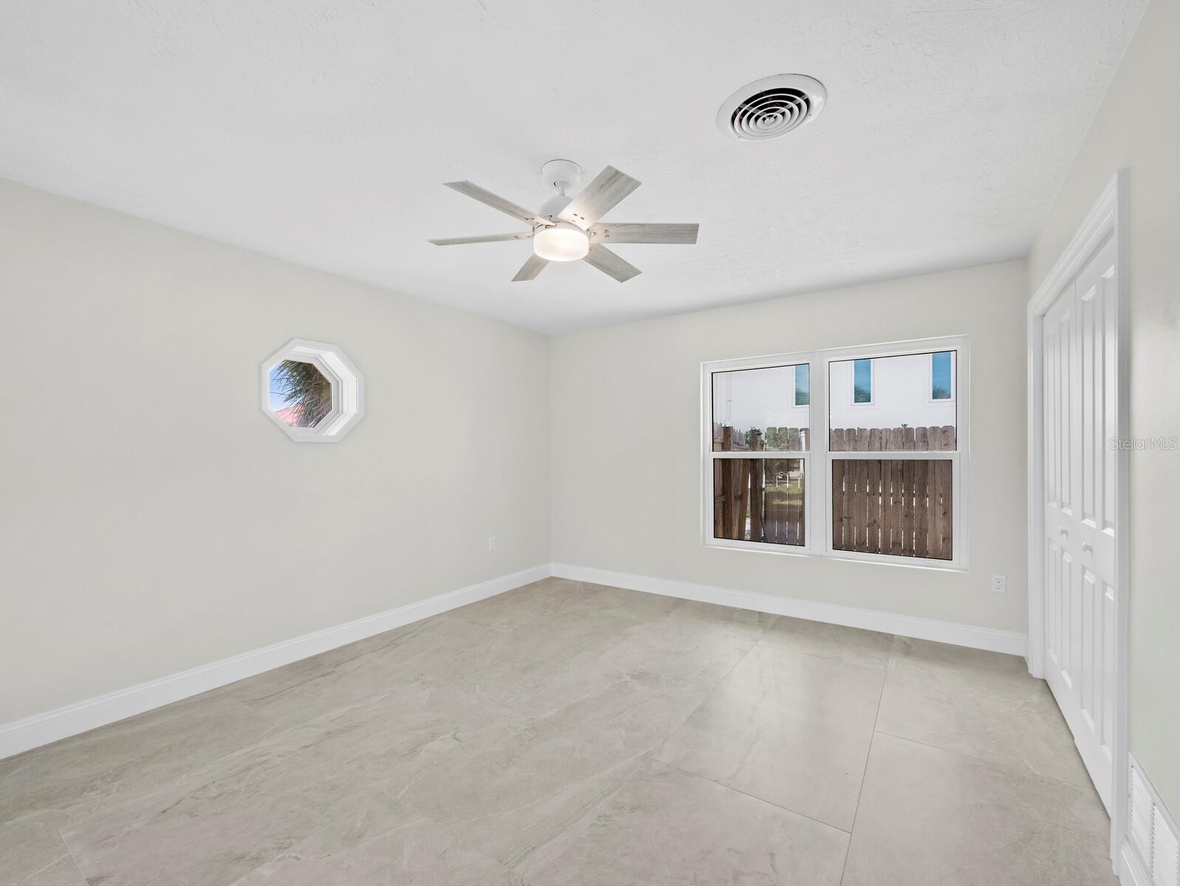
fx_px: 477
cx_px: 590
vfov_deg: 85.7
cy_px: 443
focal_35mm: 14
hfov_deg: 102.0
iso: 1250
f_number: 9
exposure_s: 1/30
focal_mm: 7
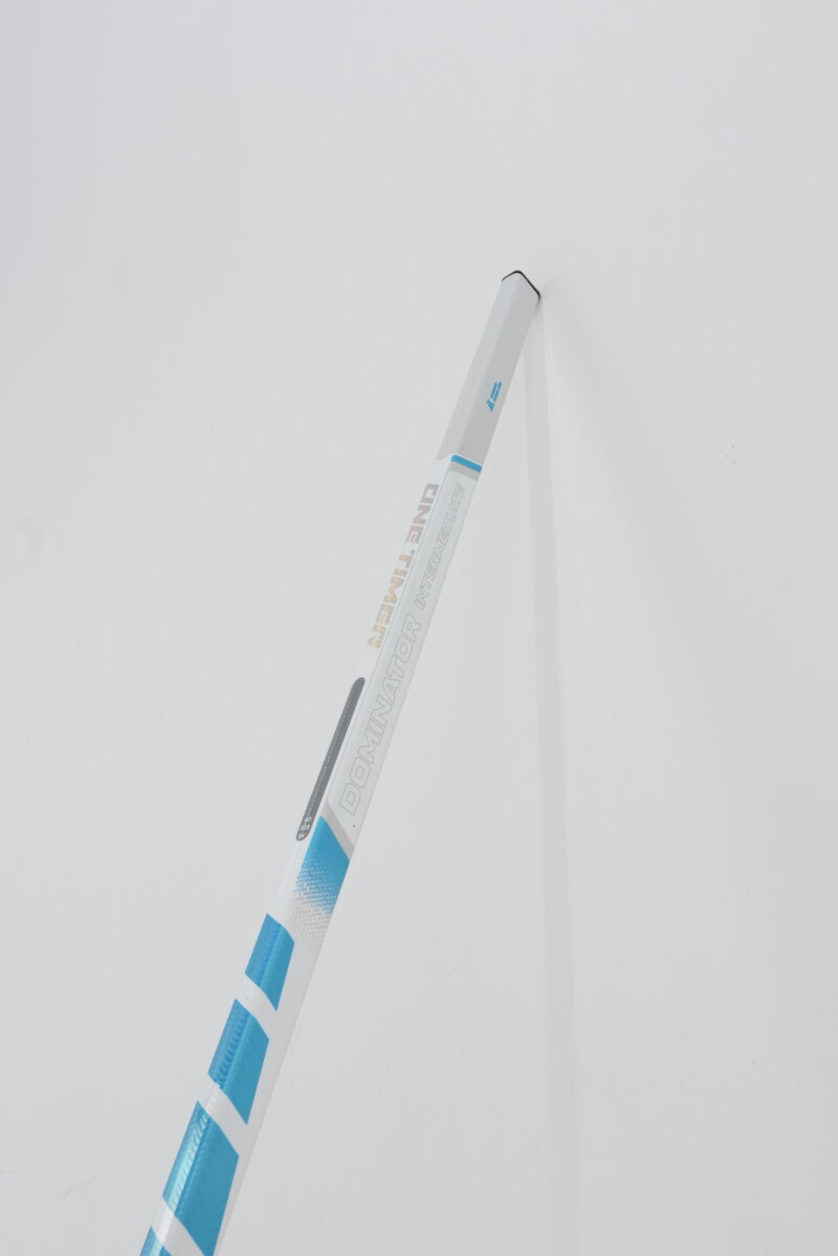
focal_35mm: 31
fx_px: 1082
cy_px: 628
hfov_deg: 42.3
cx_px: 419
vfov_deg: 60.3
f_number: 8
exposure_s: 1/160
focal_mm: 21
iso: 125
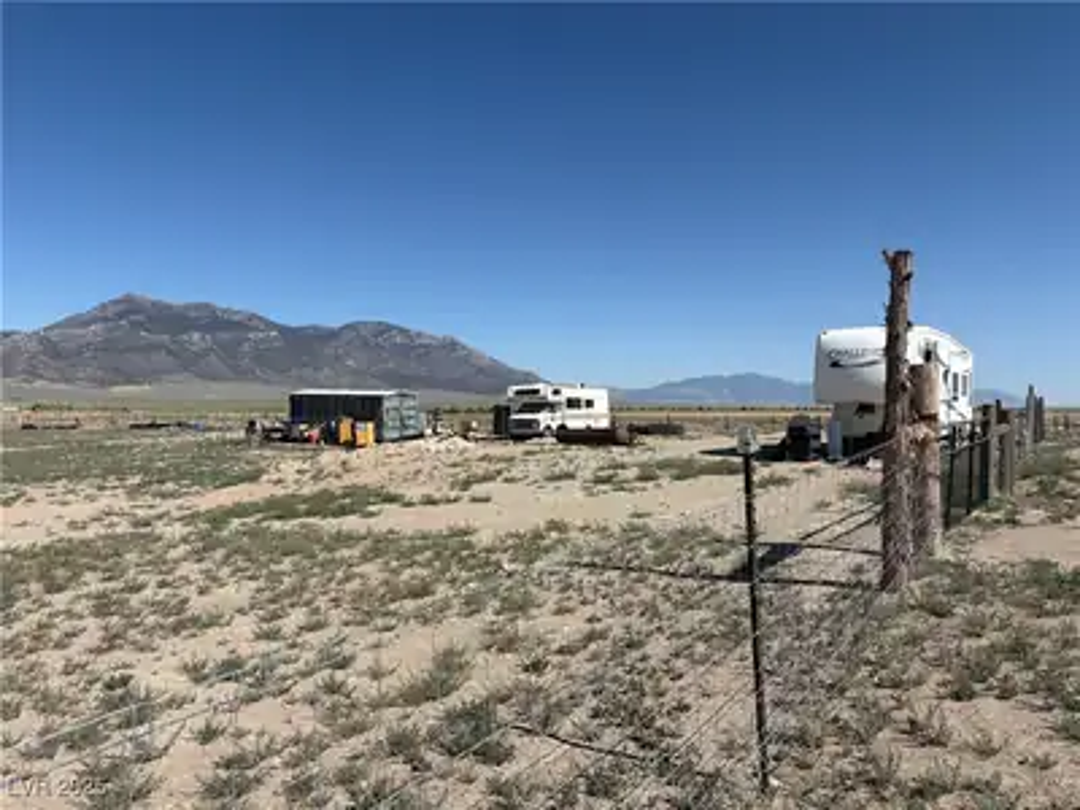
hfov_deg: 67.3
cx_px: 540
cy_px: 405
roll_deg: -0.9
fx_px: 811
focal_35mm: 26
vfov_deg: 53.1
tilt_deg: -0.5
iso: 50
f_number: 1.6
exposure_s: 1/5814
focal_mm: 5.96
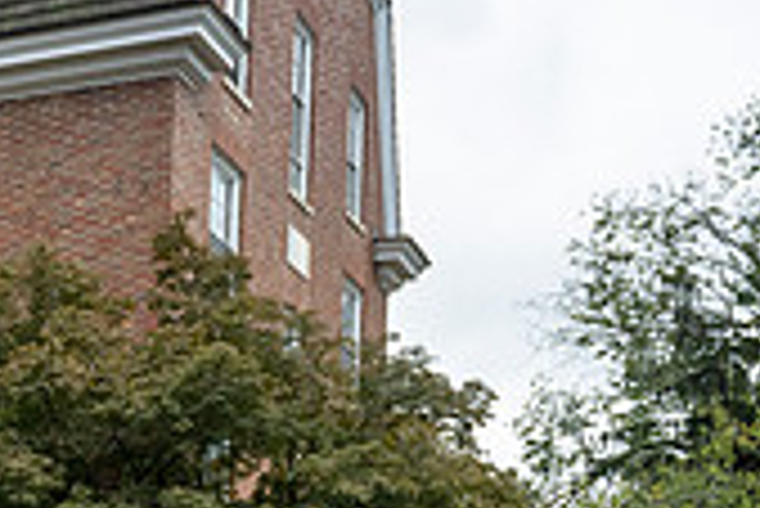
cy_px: 861
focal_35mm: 98
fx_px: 2071
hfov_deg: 19.2
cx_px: -229
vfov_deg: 12.9
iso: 1000
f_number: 4
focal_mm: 28.5
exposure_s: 1/1600
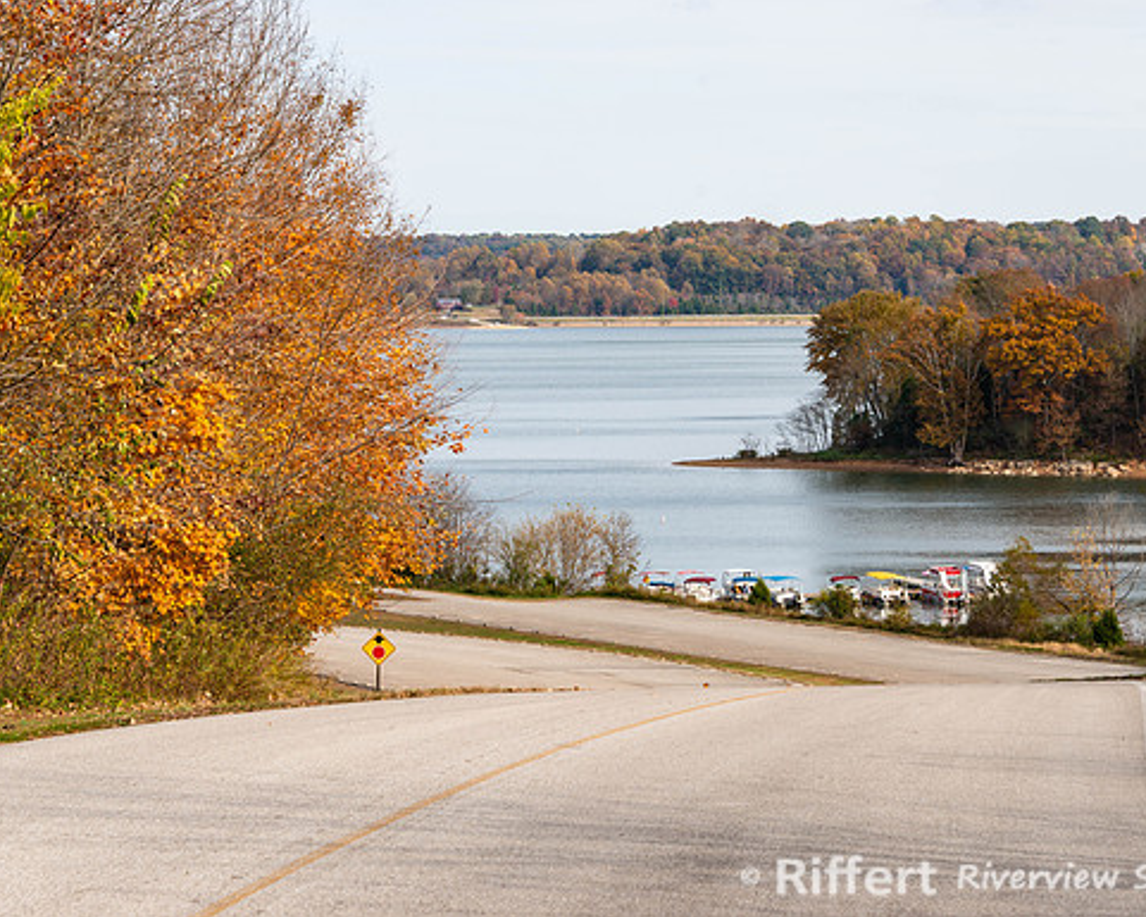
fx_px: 4342
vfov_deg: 12.1
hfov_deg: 15.0
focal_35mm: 128
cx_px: 581
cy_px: 458
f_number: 8
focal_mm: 112
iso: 100
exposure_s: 1/160
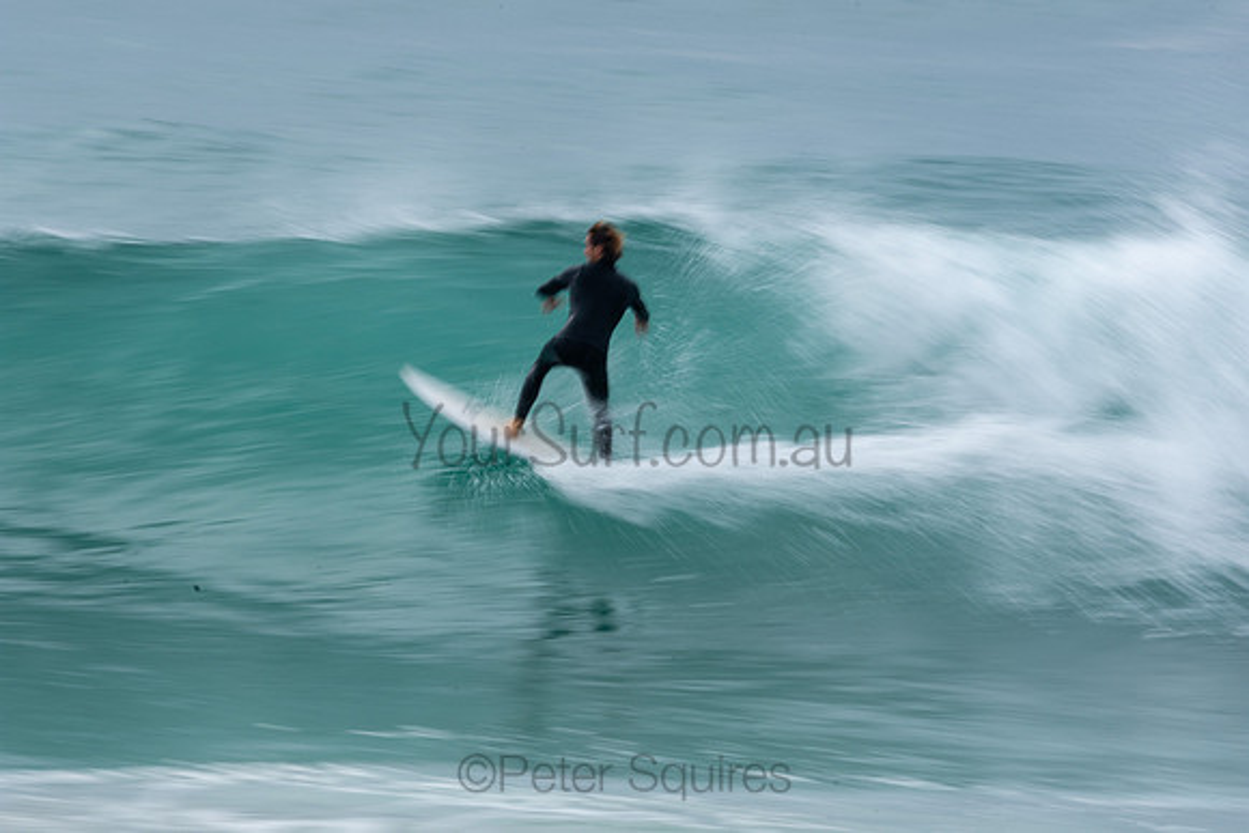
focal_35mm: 750
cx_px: 624
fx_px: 26026
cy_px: 416
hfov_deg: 2.7
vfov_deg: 1.8
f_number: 25
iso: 100
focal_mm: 500
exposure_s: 1/25
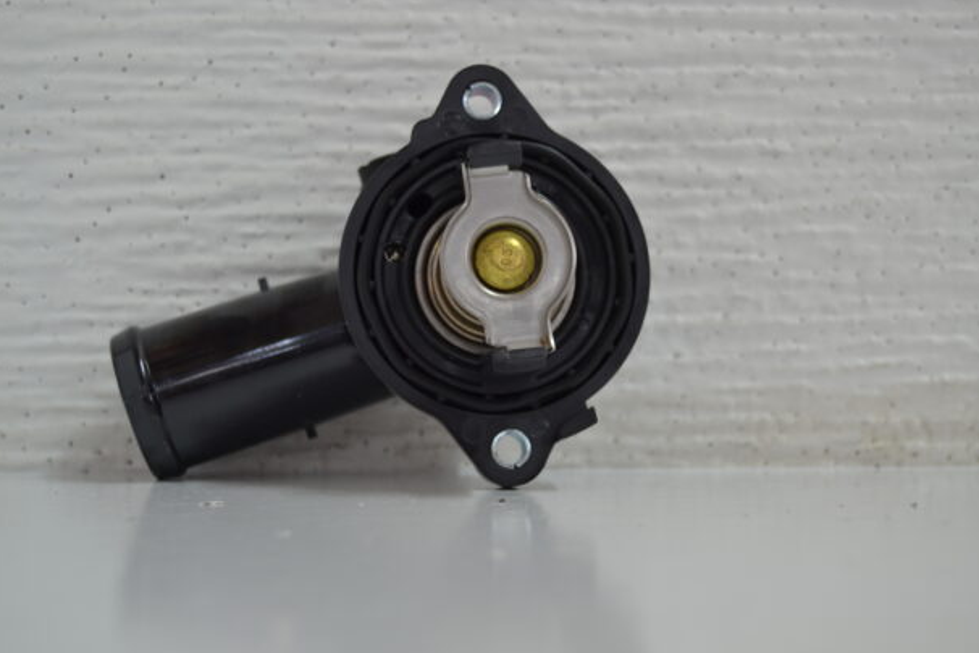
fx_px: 1863
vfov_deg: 19.9
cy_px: 328
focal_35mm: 69
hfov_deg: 29.4
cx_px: 492
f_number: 5.3
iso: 200
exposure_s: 1/10
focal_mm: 45
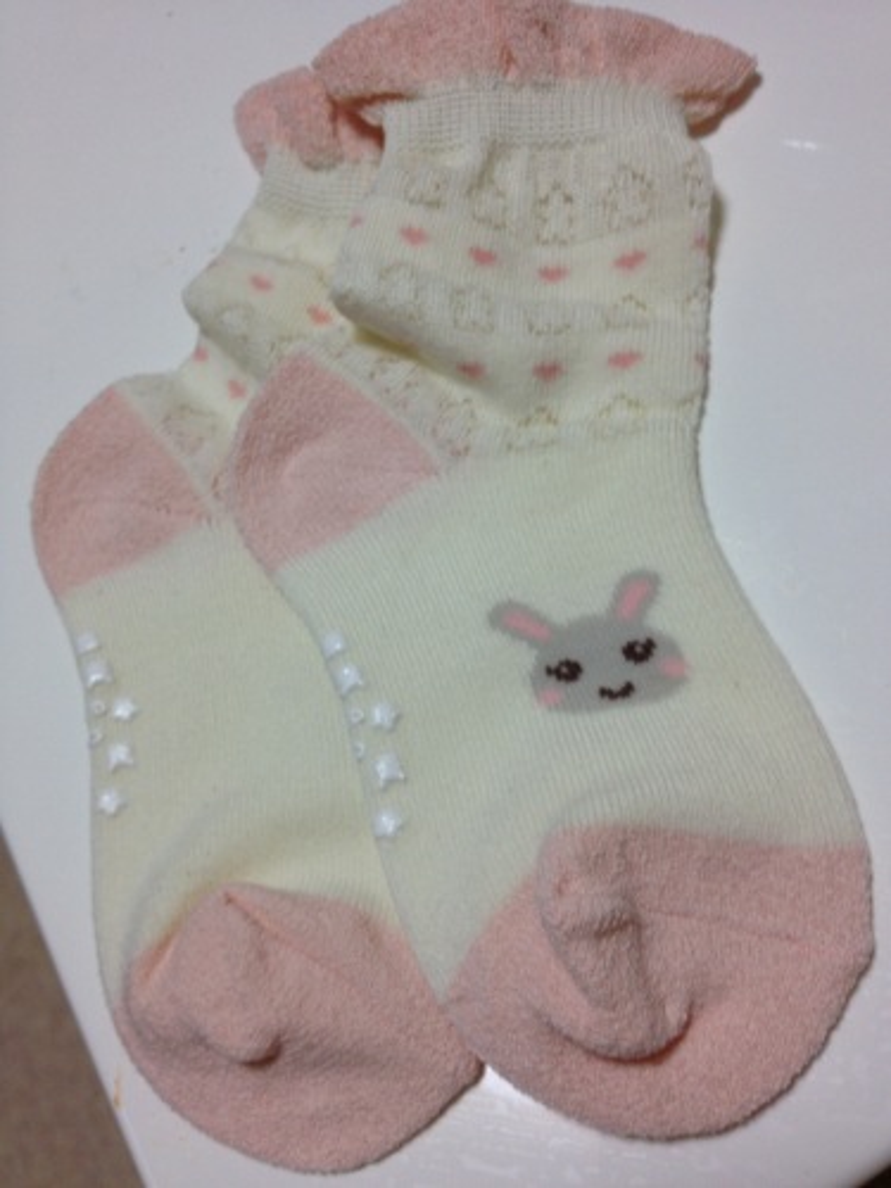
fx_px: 1201
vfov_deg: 52.6
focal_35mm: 35
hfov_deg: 40.7
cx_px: 446
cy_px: 594
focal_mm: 4.28
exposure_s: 1/40
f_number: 2.4
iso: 50
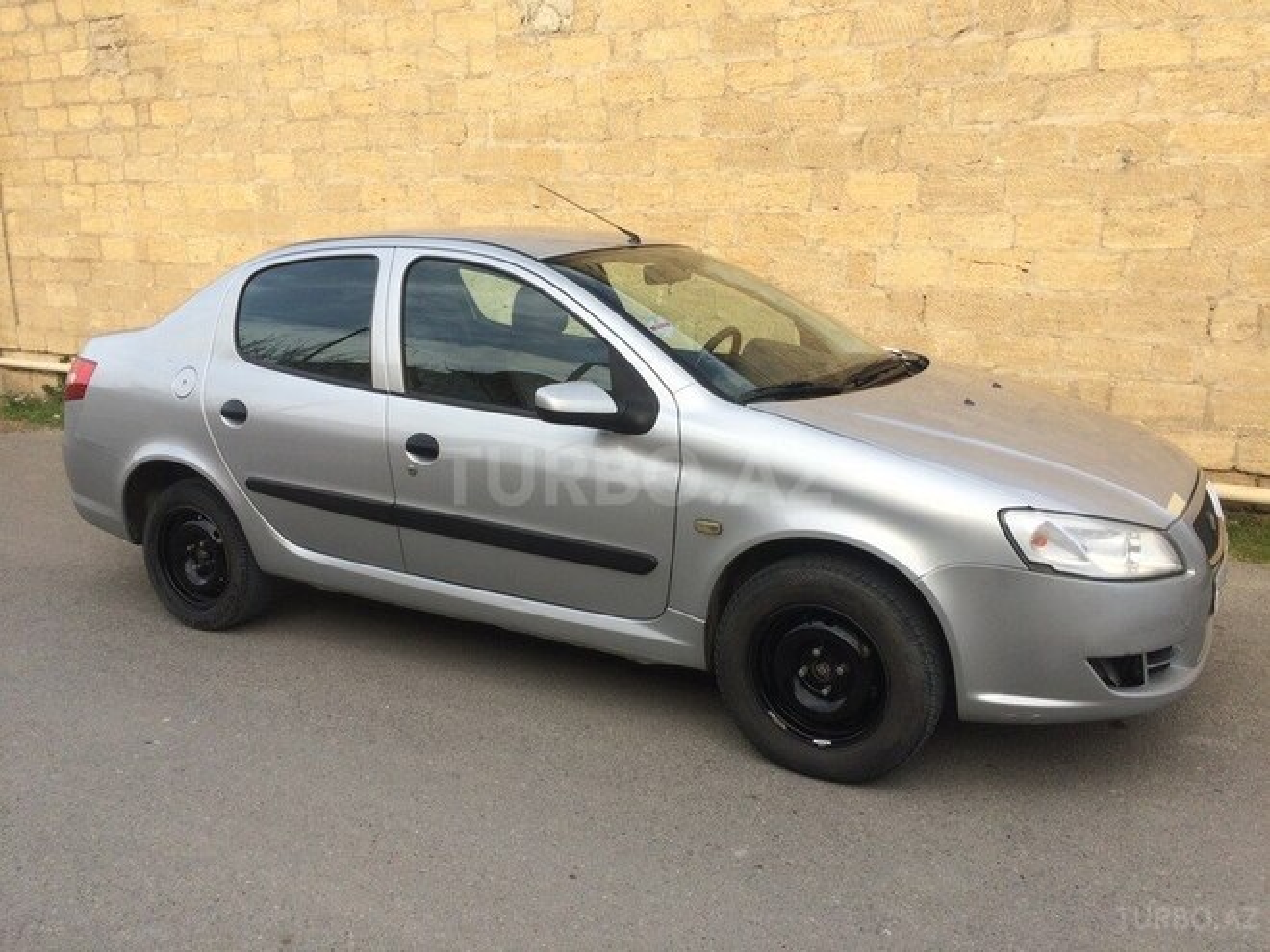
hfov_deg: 61.7
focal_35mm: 29
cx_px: 635
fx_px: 1064
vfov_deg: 48.2
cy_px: 476
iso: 32
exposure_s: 1/912
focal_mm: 4.15
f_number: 2.2
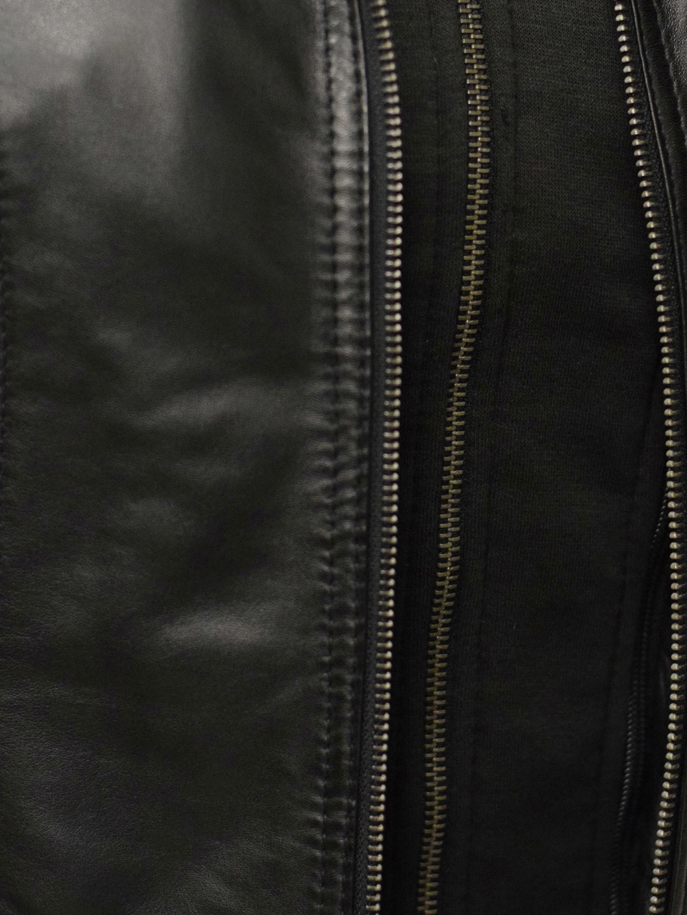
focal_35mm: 119
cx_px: 455
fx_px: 3148
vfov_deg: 16.5
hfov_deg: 12.4
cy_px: 424
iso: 3200
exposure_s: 1/320
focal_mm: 50
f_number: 2.5
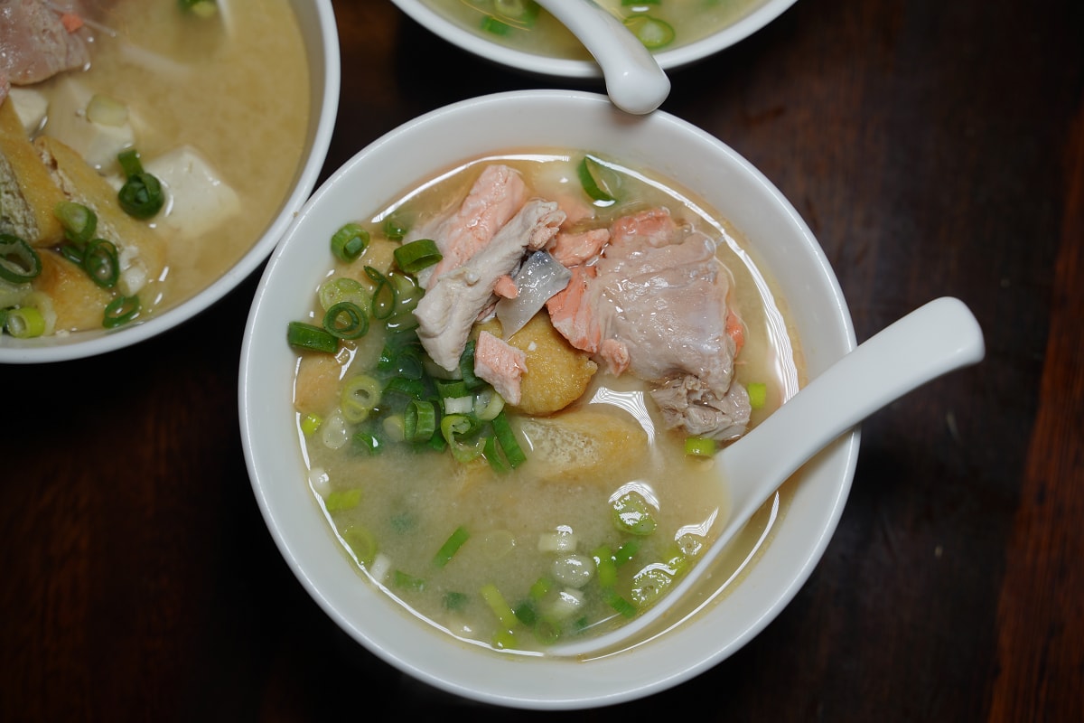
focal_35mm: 46
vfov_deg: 29.2
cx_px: 542
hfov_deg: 42.7
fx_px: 1385
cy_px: 362
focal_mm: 46
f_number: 5
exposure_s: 1/100
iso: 100
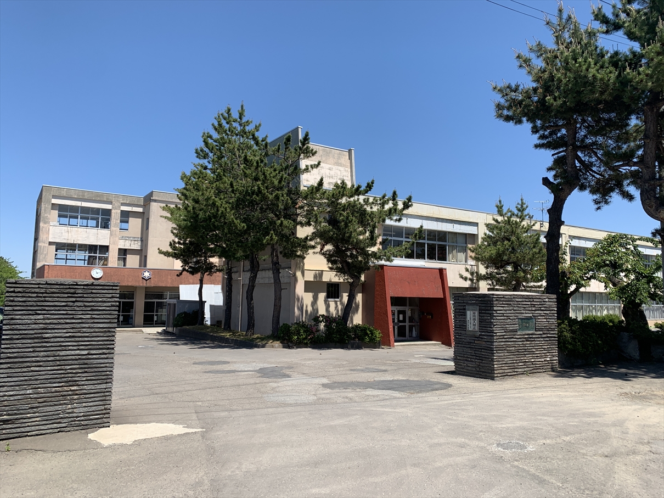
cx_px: 332
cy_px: 249
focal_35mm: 26
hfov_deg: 67.3
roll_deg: -1.1
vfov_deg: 53.0
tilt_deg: +5.6
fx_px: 499
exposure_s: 1/2075
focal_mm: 4.25
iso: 25
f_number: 1.8
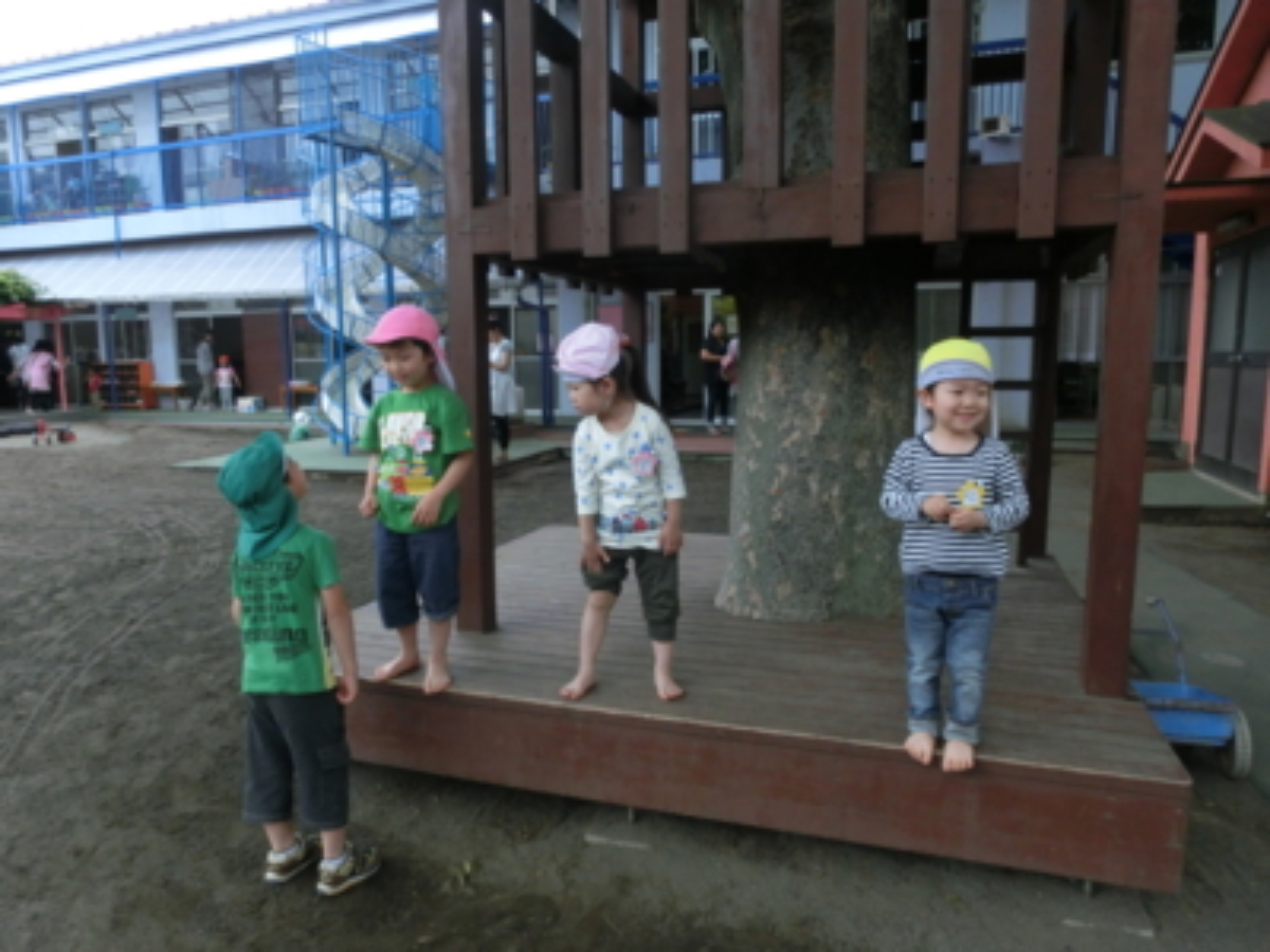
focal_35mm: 24
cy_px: 476
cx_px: 635
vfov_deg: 56.8
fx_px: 881
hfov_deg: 71.6
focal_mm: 4.24
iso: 250
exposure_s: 1/1000
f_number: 3
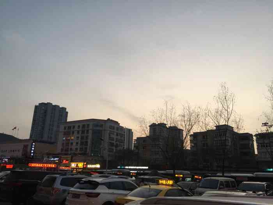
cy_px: 102
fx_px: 229
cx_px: 136
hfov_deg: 61.7
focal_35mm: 29
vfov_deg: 48.2
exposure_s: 1/33
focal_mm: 4.15
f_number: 2.2
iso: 25
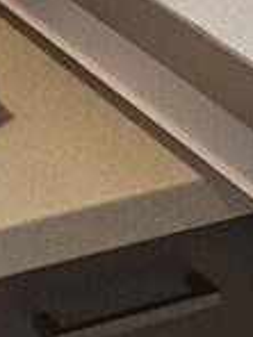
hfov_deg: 8.7
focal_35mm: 159
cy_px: -565
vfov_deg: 10.2
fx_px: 1549
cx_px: -283
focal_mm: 5.4
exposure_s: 1/50
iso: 250
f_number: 1.6
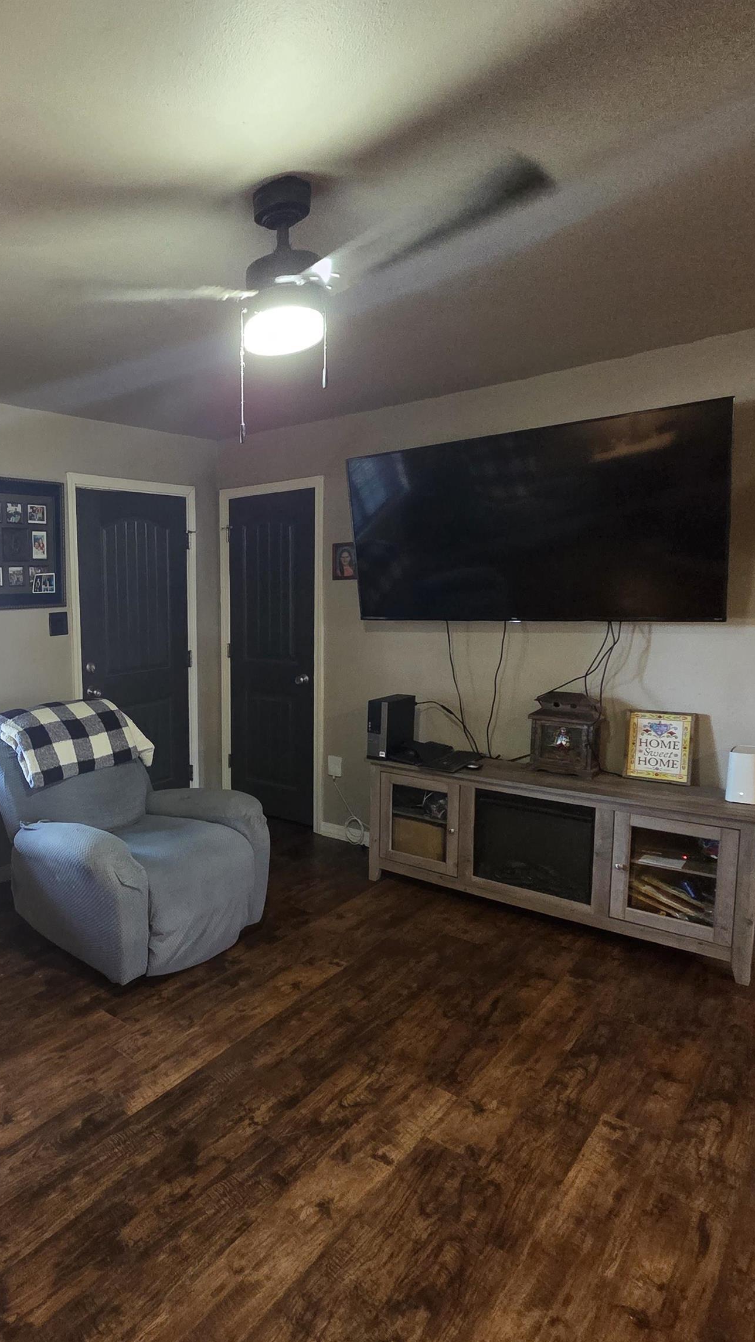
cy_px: 674
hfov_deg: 51.5
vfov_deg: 89.6
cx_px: 76
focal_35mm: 19
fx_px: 676
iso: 800
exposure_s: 1/60
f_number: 2.2
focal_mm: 2.2
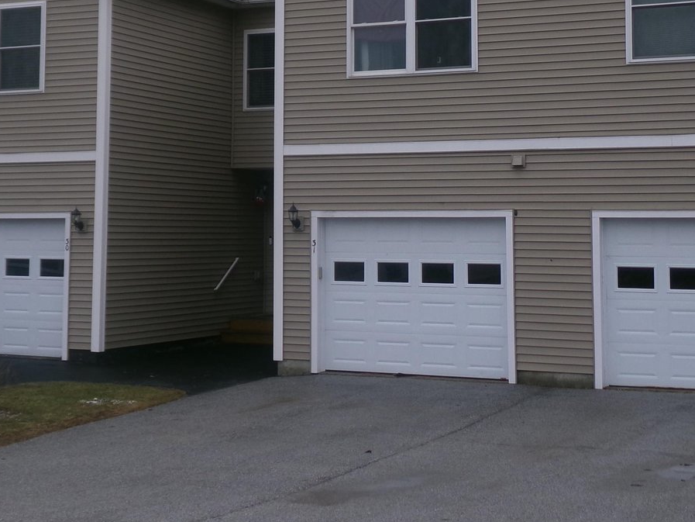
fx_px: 1325
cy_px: 90
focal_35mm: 66
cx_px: 349
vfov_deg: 21.9
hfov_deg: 29.4
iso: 100
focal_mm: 6.6
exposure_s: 1/350
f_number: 4
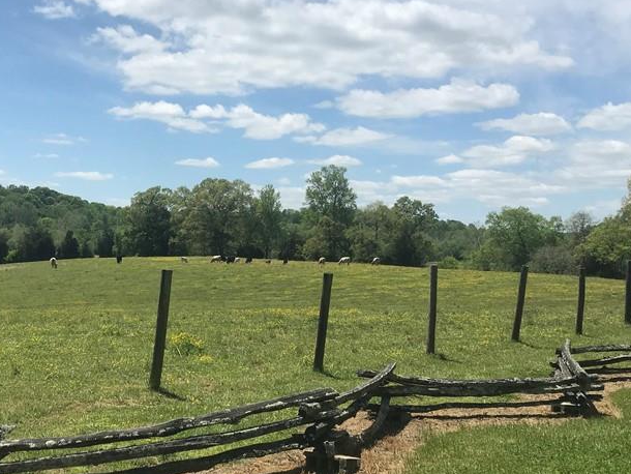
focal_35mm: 47
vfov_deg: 30.9
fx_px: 857
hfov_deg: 40.0
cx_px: 223
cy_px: 221
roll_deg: -2.0
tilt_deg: +2.0
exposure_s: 1/4367
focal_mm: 3.99
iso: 20
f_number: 1.8
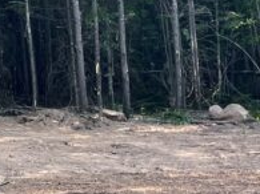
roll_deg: +2.7
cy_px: -56
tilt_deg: +6.2
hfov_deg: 12.4
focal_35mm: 142
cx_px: -243
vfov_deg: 10.2
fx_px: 1066
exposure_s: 1/211
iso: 32
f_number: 1.6
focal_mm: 4.2
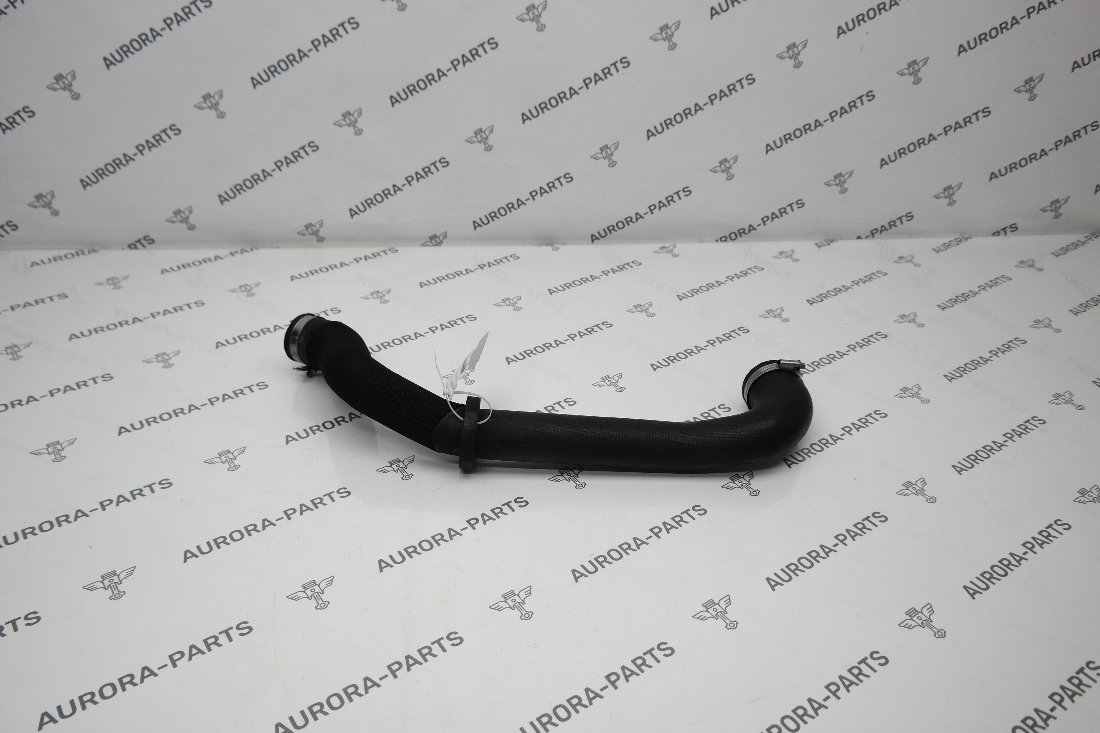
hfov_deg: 63.7
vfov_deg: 45.0
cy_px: 366
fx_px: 886
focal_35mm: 29
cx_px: 550
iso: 100
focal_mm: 19
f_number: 3.5
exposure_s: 1/80
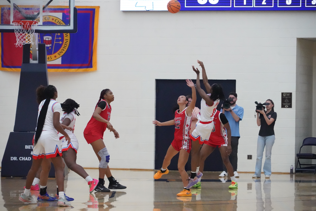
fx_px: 1703
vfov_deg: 7.1
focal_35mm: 194
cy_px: 106
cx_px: 158
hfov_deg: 10.6
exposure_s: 1/1000
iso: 20000
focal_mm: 194
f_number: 8
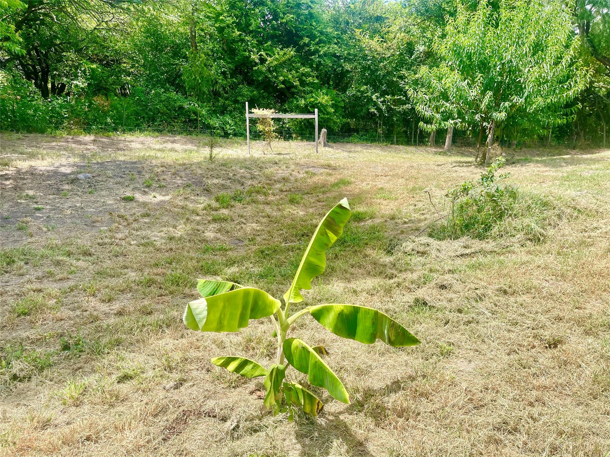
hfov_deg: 69.4
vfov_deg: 54.9
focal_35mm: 25
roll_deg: -2.0
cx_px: 305
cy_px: 228
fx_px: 441
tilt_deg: -15.9
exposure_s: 1/1667
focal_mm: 5.1
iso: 32
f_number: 1.6
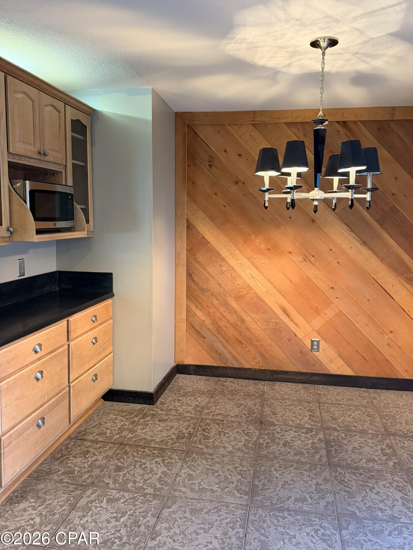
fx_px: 414
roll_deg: -0.3
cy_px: 268
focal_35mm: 26
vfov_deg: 67.3
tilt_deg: -7.8
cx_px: 223
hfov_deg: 53.0
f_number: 1.78
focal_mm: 6.76
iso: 640
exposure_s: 1/60
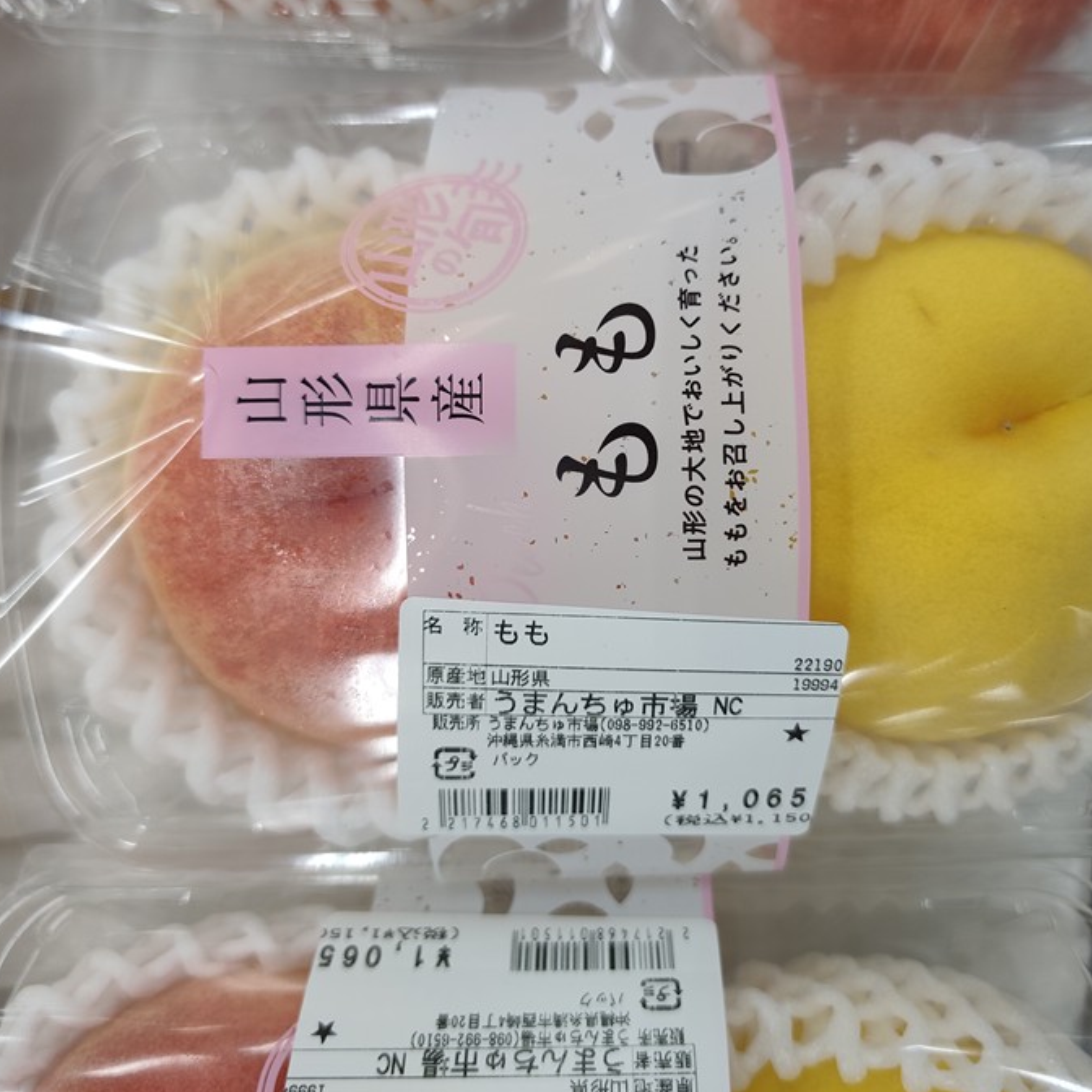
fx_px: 1106
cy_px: 481
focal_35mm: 31
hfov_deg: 52.4
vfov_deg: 52.4
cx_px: 616
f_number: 1.7
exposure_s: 1/100
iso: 320
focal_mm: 6.07
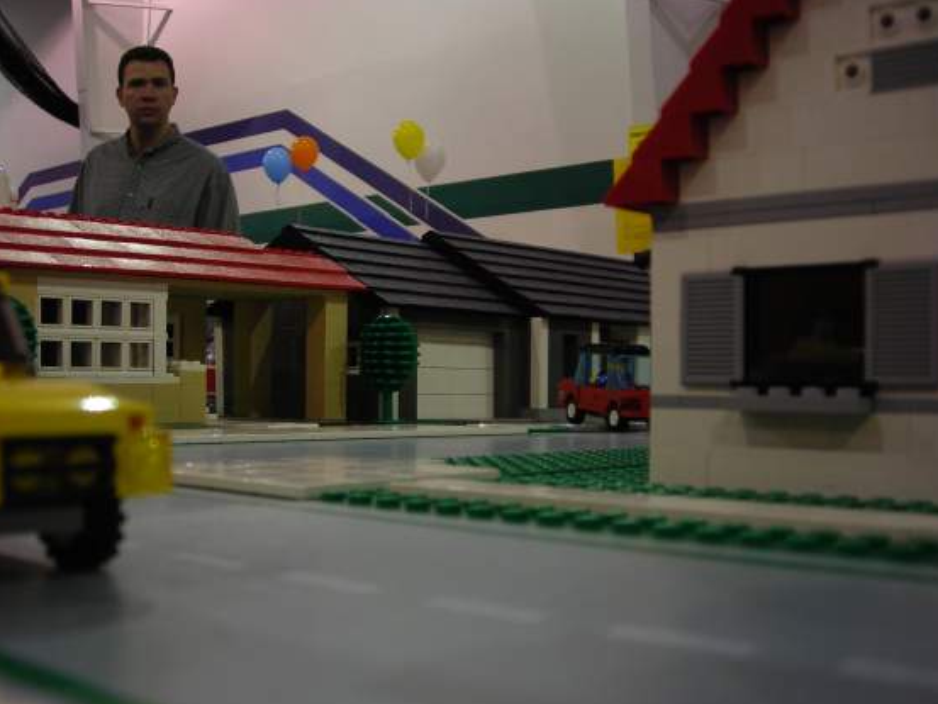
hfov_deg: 42.9
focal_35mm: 44
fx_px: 1193
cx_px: 417
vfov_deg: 32.9
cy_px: 363
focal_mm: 6.3
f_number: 3.2
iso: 50
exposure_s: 1/16.1
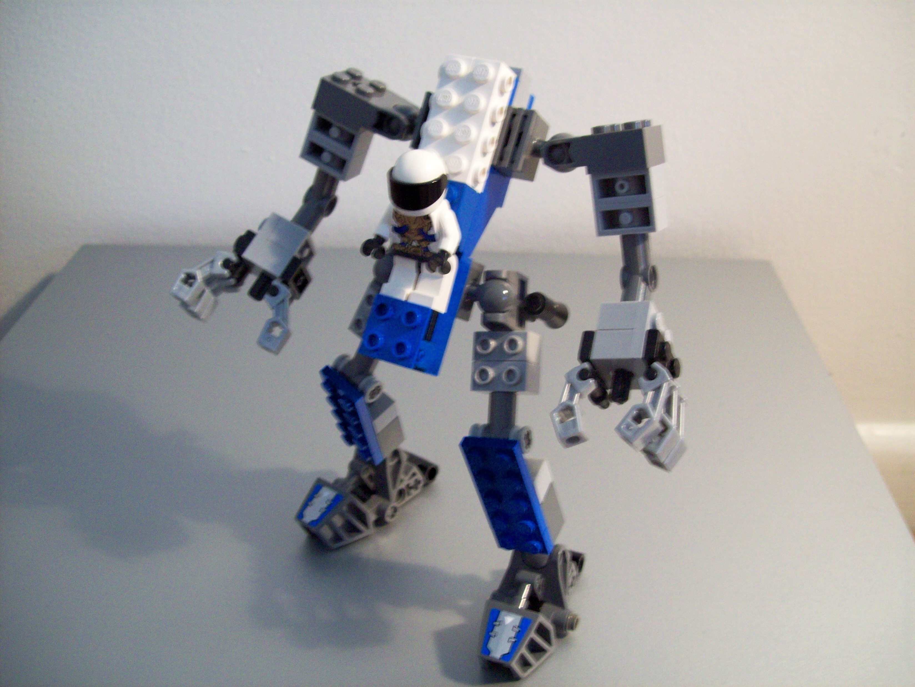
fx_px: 952
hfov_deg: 51.4
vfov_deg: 39.7
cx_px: 458
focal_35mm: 36
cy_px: 344
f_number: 2.7
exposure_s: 1/9.32
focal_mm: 6
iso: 160
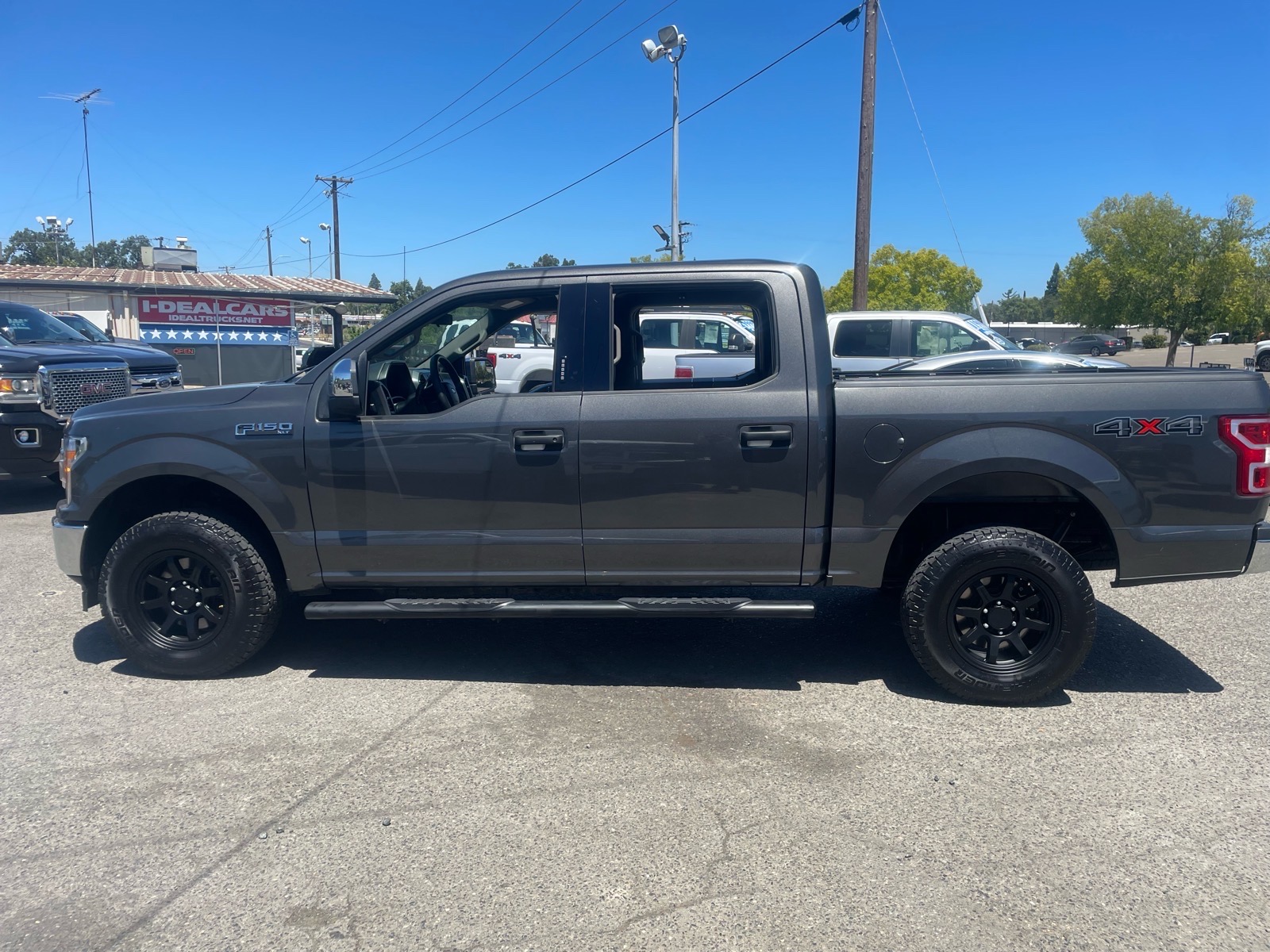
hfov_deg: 67.3
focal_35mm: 26
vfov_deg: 53.1
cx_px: 635
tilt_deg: -10.2
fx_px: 954
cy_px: 476
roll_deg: -1.6
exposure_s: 1/2681
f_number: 1.6
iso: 32
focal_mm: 4.2
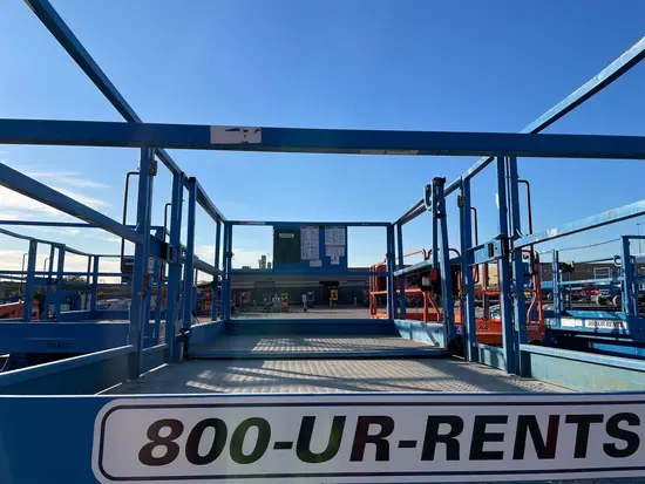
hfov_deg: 67.3
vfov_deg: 53.1
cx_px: 322
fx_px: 485
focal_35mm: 26
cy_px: 242
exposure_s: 1/5291
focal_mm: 4.2
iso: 50
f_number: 1.6
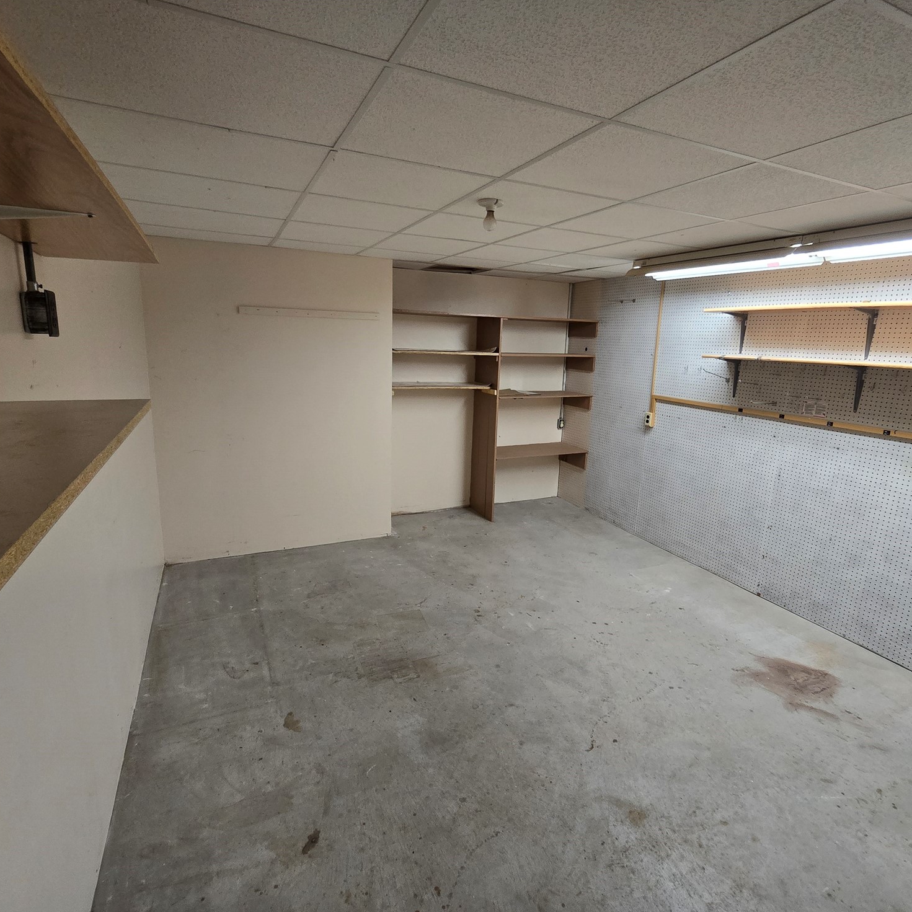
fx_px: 477
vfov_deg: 87.4
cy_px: 440
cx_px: 467
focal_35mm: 16
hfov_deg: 87.4
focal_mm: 2.2
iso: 250
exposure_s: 1/60
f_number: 2.2
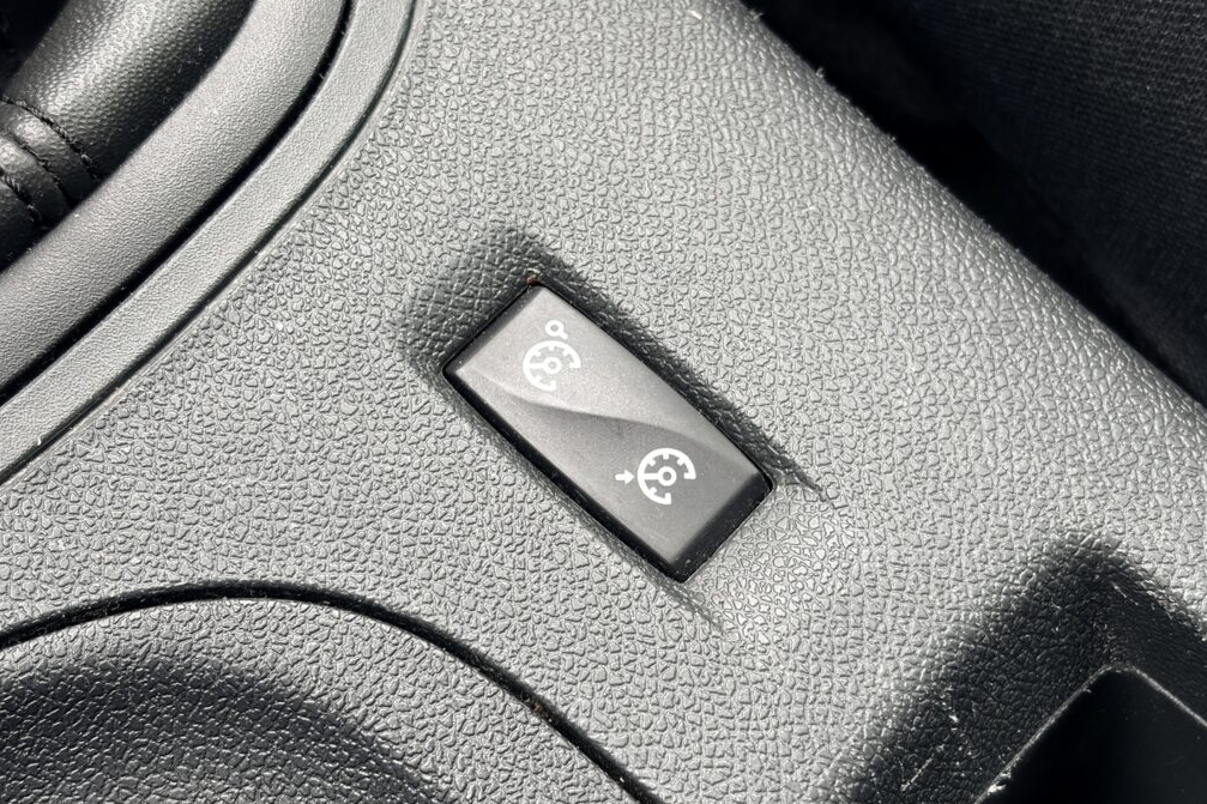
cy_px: 433
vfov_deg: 24.6
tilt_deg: -67.9
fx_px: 1844
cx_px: 609
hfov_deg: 36.3
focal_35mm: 55
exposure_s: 1/60
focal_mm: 5.96
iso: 125
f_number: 1.6
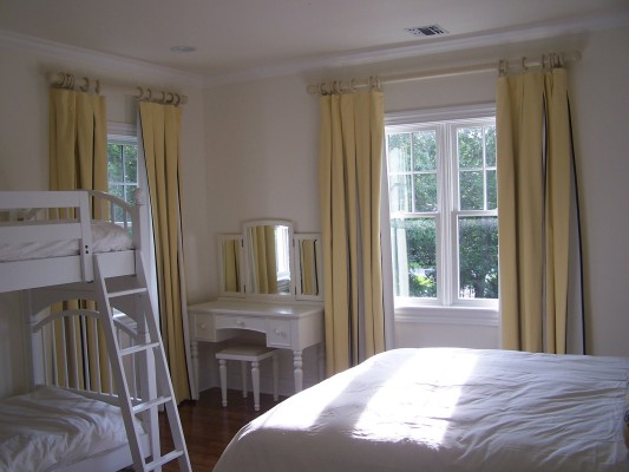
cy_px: 236
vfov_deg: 37.7
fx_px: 691
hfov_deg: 49.0
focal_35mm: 38
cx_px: 314
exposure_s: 1/90
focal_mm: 6.3
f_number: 2.8
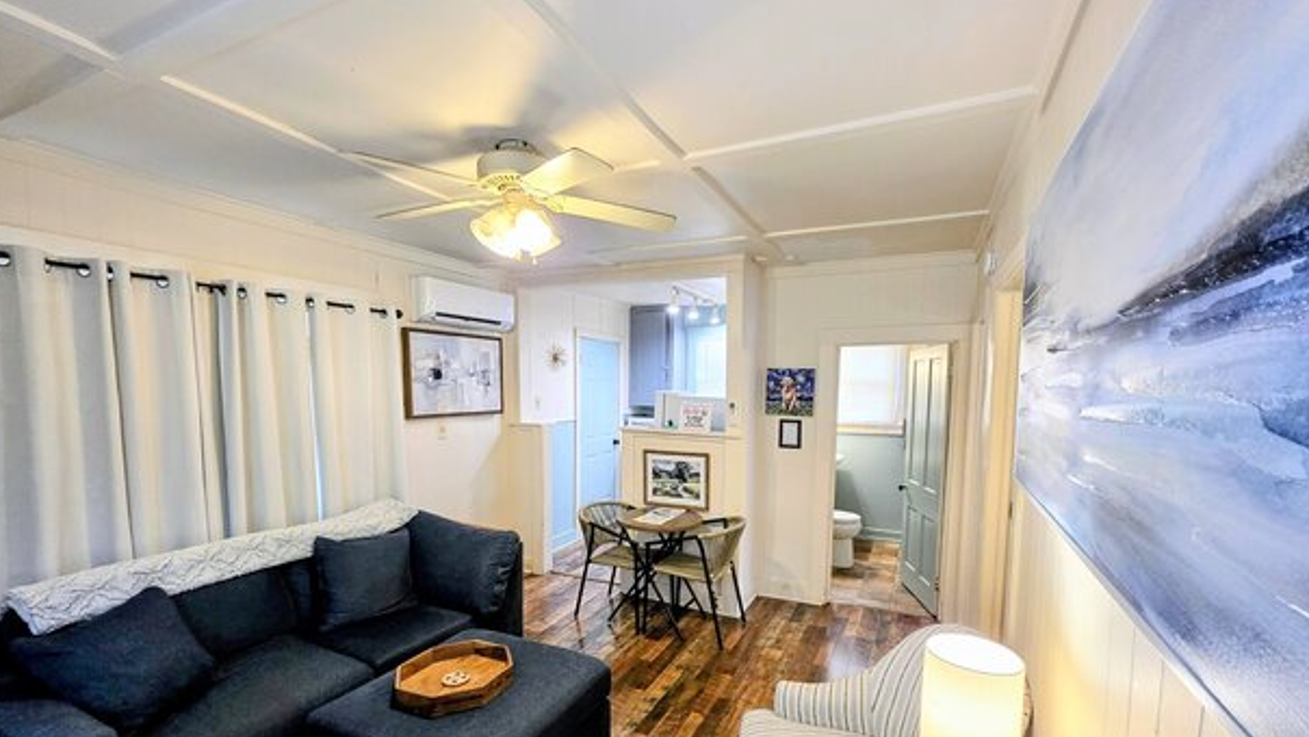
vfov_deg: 70.0
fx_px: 521
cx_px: 663
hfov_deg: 103.0
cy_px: 436
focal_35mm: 15
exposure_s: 1/120
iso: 250
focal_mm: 2.2
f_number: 1.9
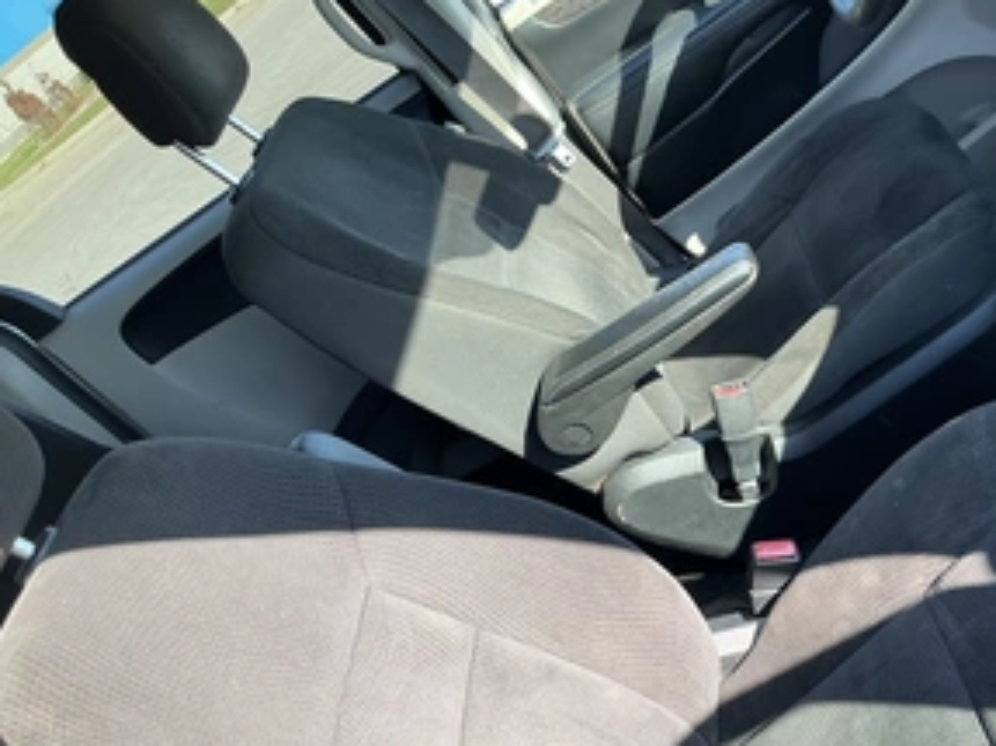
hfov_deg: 47.1
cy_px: 500
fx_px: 1122
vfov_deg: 36.4
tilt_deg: -31.2
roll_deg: +42.5
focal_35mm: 39
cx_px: 666
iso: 25
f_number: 1.8
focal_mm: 3
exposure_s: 1/122
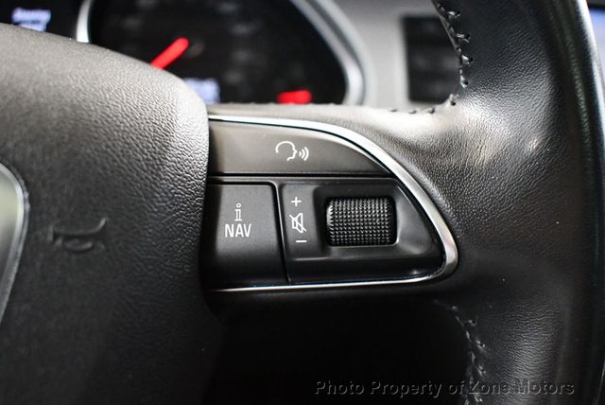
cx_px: 302
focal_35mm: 36
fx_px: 606
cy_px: 202
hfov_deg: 53.1
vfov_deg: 36.9
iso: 7200
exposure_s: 1/60
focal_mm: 18
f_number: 3.5
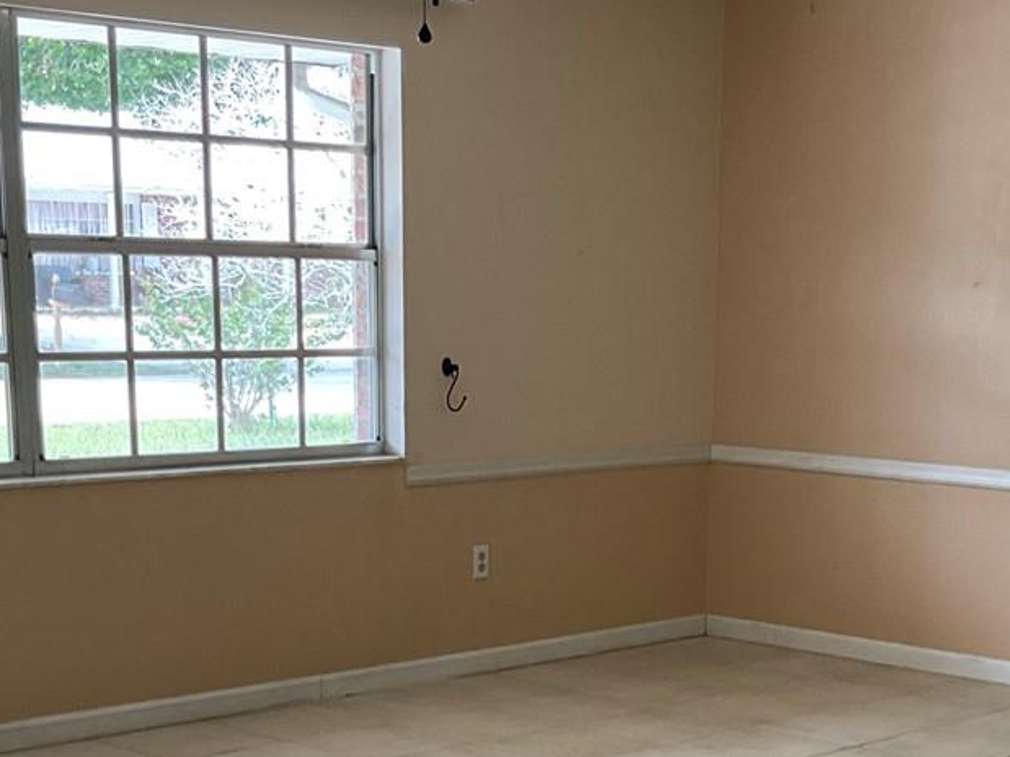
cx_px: 646
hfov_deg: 25.9
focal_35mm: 75
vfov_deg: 18.9
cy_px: 830
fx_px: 2188
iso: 40
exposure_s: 1/120
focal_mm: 3
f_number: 1.8
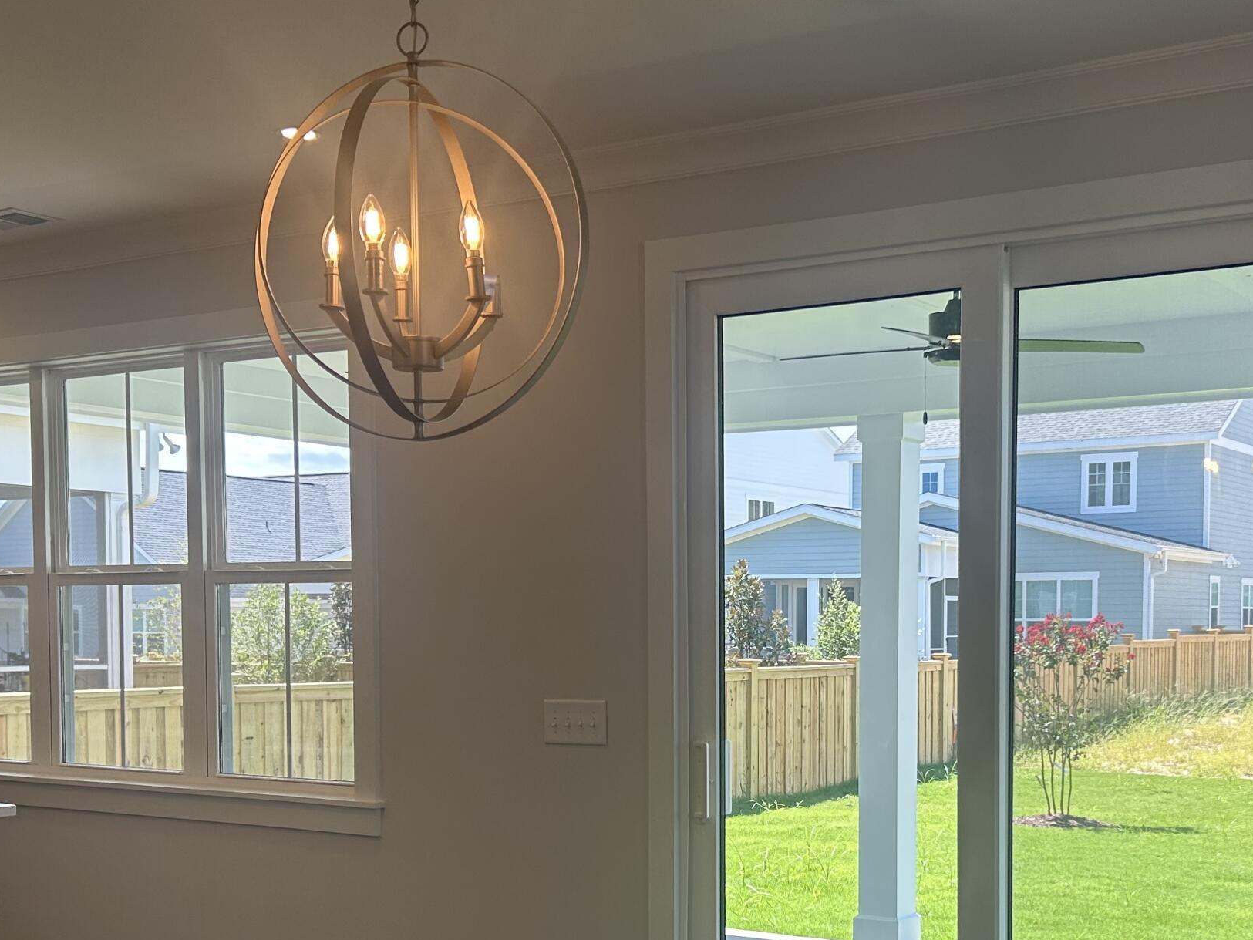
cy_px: 689
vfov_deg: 29.8
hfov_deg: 39.4
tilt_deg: -1.8
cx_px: 766
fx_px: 1738
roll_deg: +0.1
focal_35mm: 48
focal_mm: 5.7
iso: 50
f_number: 1.5
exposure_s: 1/421
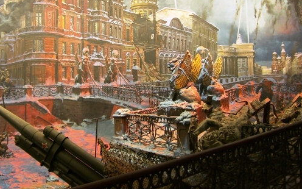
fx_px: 428
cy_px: 62
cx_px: 121
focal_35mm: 52
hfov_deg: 38.7
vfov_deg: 24.7
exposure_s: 1/15
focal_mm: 6.2
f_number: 2.7
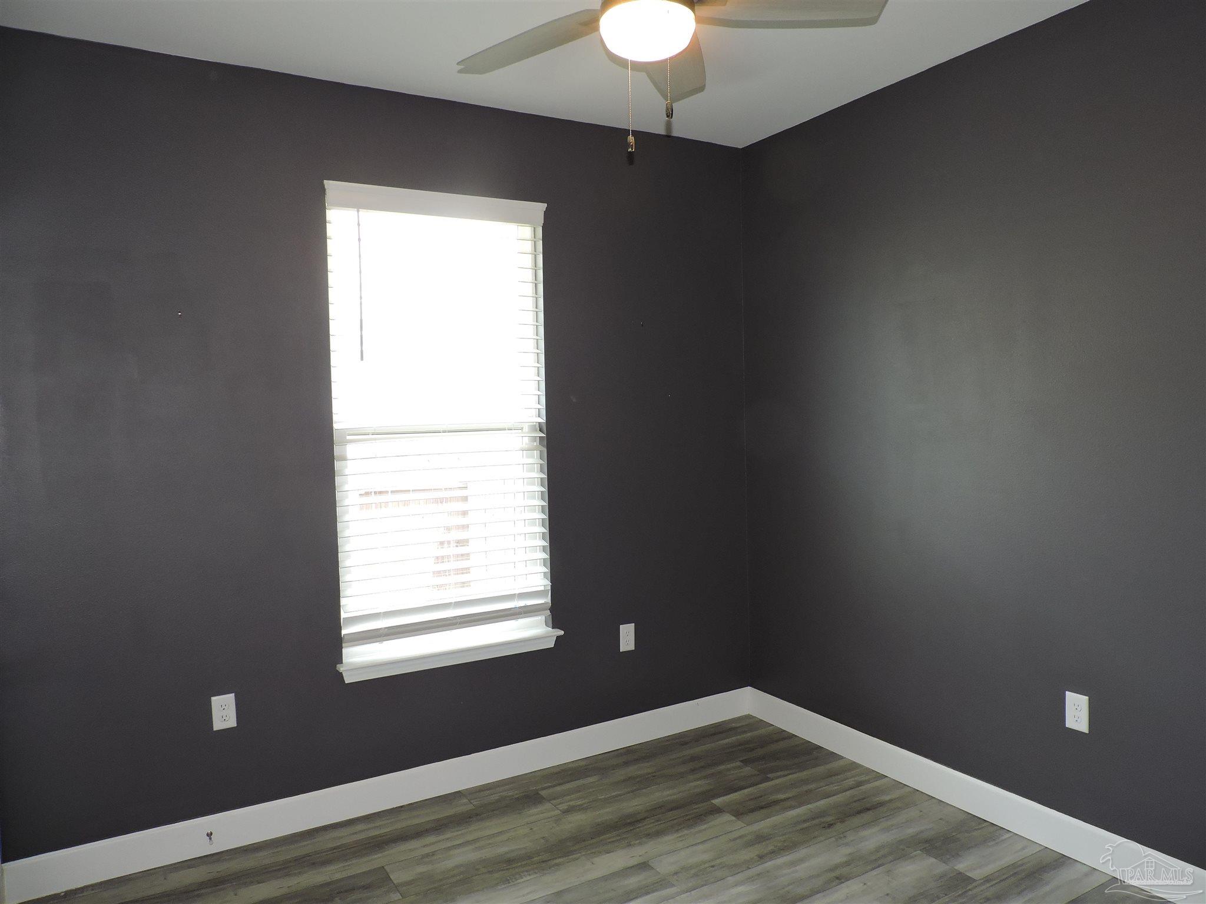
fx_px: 836
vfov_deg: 56.8
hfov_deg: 71.6
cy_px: 452
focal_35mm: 24
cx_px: 603
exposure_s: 1/40
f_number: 3
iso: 180
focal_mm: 4.3
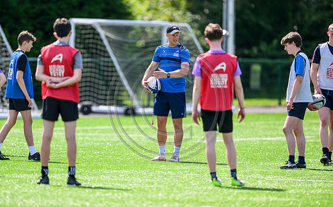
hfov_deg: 4.9
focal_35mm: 426
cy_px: 97
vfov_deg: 3.1
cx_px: 159
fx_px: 3865
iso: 250
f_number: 3.2
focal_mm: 400
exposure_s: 1/1600
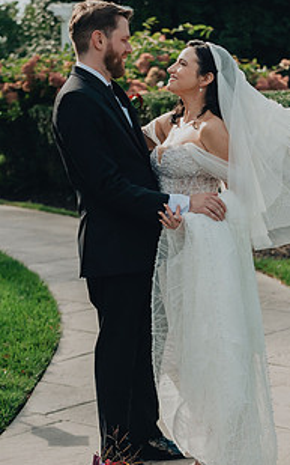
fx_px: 1316
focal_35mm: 104
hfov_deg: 12.6
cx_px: 177
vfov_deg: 20.0
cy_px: 196
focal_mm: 70
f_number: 4
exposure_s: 1/4000
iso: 800
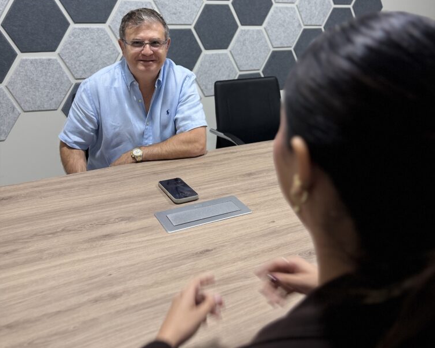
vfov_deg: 44.3
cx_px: 222
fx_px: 412
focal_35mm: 32
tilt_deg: -11.0
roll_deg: -1.3
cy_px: 89
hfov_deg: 55.7
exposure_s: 1/60
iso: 160
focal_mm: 6.76
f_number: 1.78
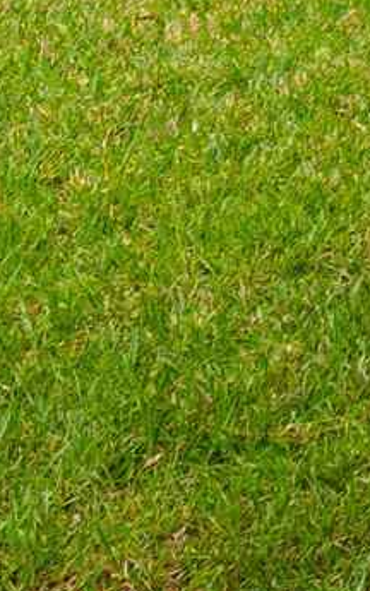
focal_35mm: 136
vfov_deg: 13.1
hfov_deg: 7.2
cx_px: 1473
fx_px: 2191
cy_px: -618
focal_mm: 10
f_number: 5
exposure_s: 1/125
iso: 100
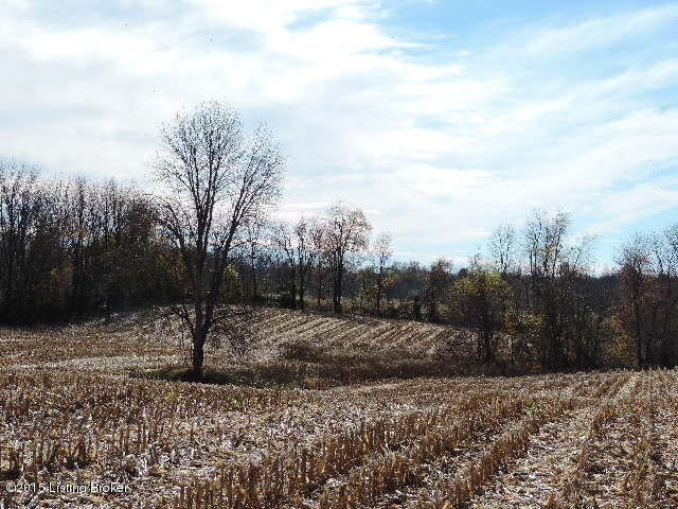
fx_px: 1469
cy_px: 254
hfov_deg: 26.0
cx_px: 339
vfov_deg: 19.6
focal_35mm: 75
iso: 80
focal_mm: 13.3
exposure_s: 1/800
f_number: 3.9
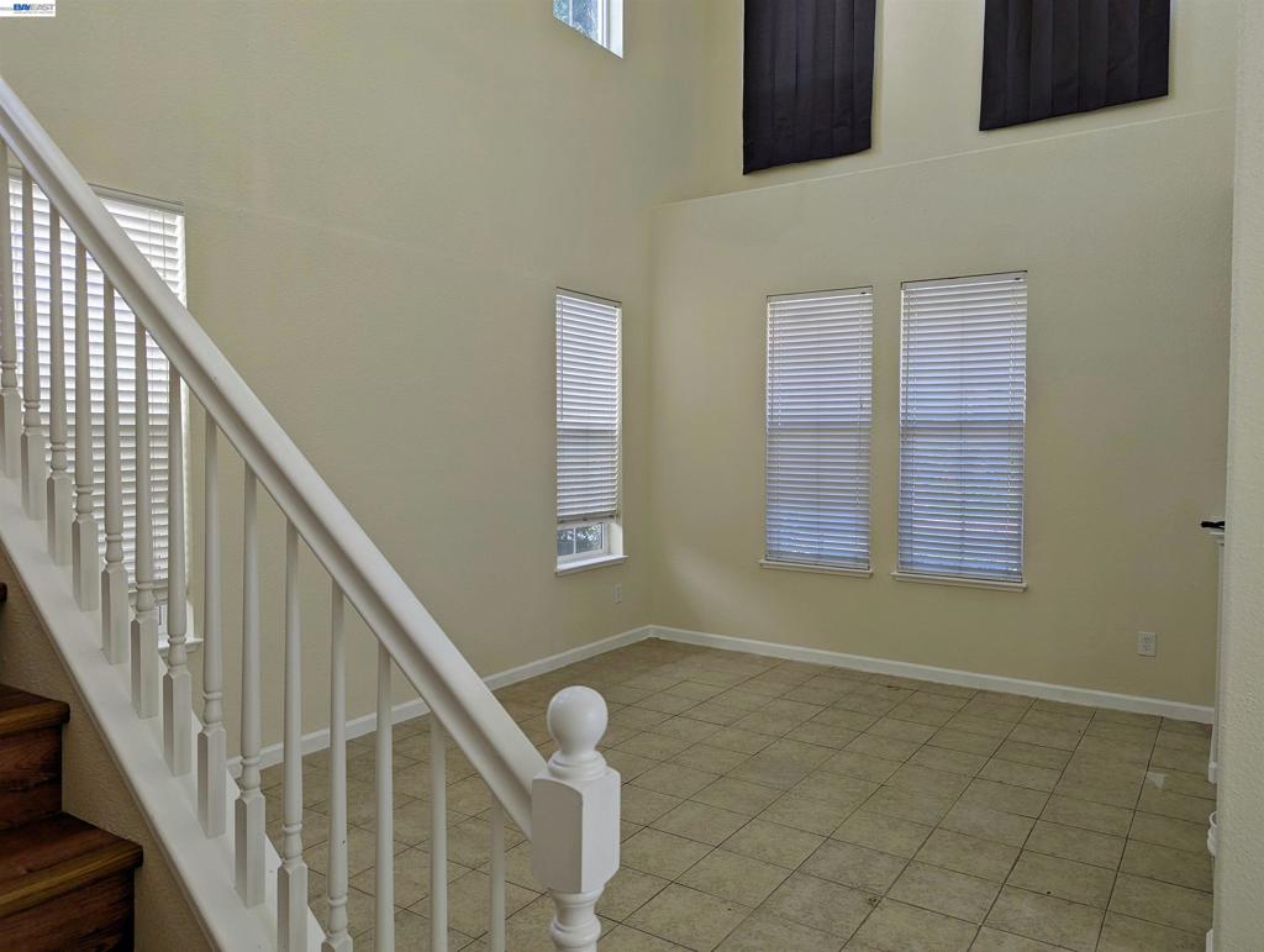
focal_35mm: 24
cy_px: 476
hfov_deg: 71.5
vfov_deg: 56.9
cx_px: 632
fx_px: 878
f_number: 1.85
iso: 38
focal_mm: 6.81
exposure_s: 1/114
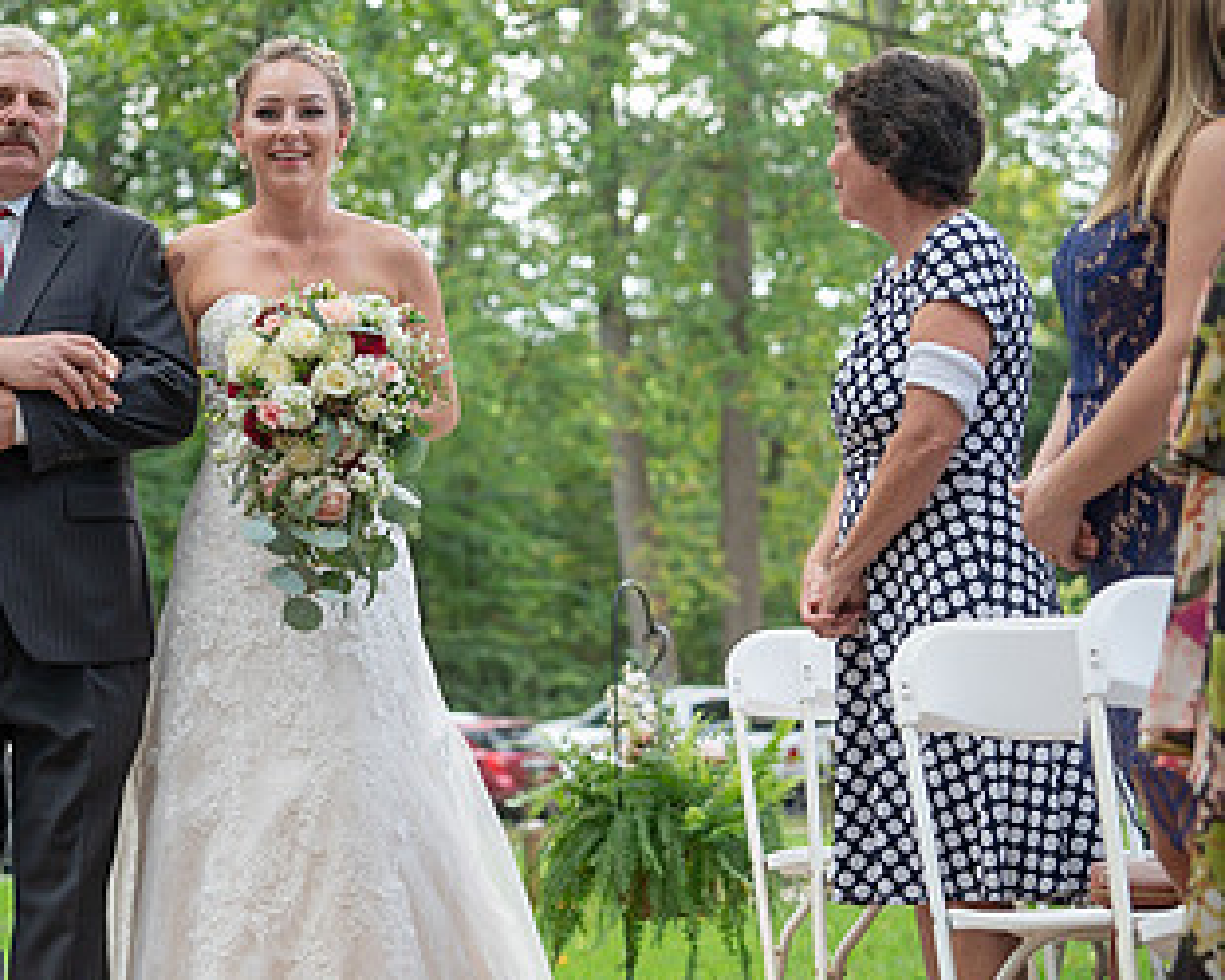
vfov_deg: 12.5
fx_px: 4461
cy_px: 510
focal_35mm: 123
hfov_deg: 15.5
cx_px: 248
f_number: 4
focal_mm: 70
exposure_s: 1/200
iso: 250
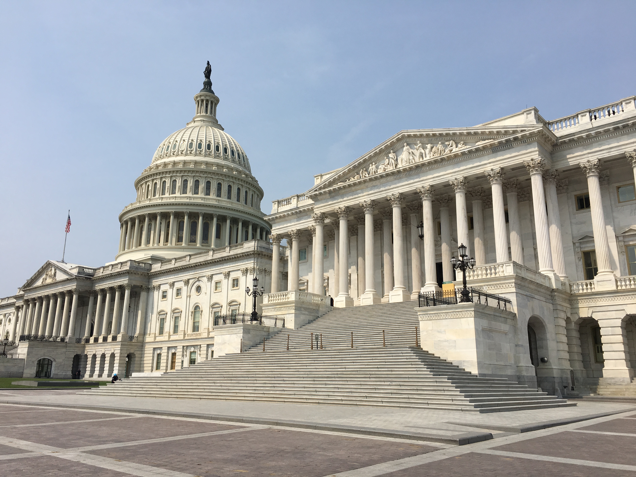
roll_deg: -0.2
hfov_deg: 61.7
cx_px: 318
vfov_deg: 48.2
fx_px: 533
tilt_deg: +14.0
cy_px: 238
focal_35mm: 29
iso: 25
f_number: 2.2
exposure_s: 1/2747
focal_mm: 4.15
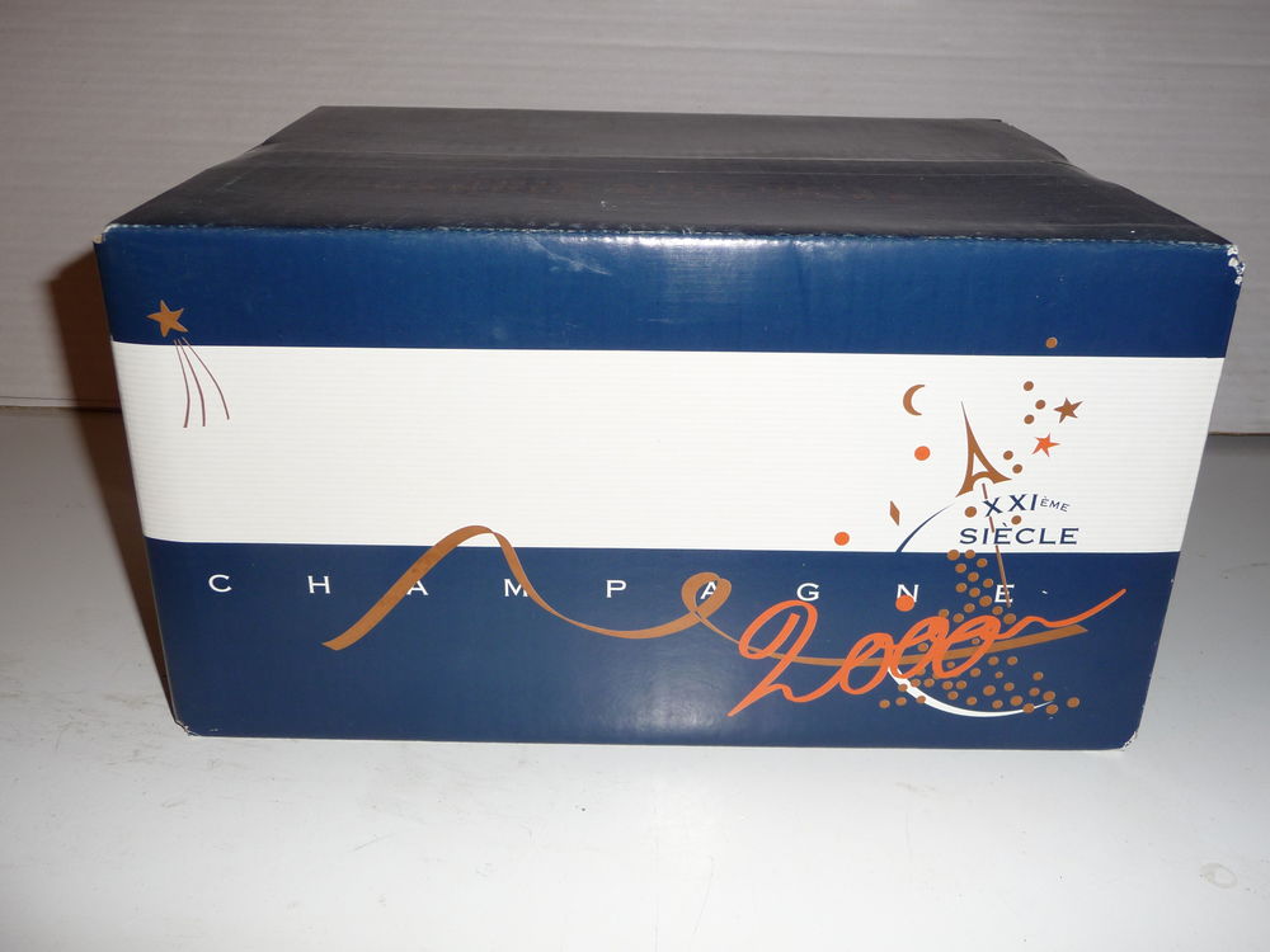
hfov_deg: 56.8
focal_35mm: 32
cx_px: 635
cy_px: 476
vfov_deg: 44.2
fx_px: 1174
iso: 100
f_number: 3.5
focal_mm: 5.3
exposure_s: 1/30
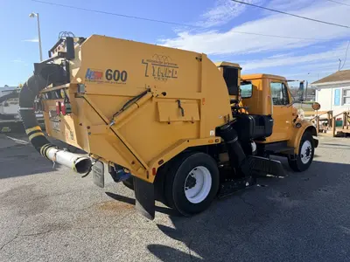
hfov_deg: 71.6
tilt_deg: -6.0
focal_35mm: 24
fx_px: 243
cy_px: 131
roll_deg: +1.7
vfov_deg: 56.8
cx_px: 175
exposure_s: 1/3953
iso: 100
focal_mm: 6.76
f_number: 1.78
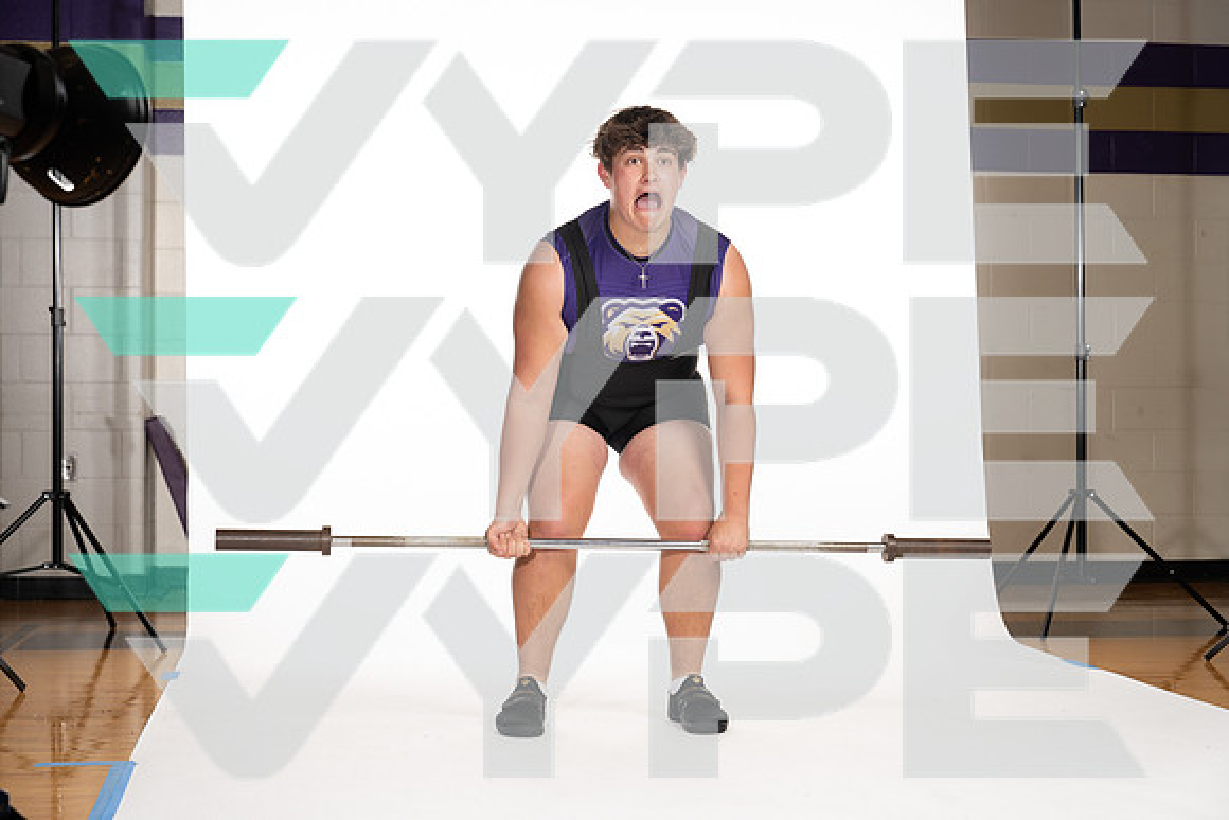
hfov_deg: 33.4
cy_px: 410
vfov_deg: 22.6
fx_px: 2049
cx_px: 614
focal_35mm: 60
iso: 250
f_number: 5.6
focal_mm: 60
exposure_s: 1/250
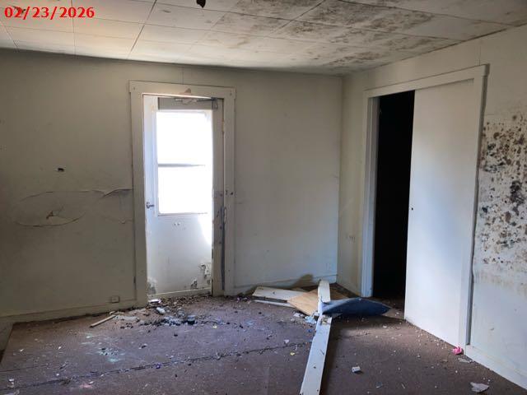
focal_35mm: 28
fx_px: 426
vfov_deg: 49.7
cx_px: 264
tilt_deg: -5.4
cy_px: 198
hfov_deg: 63.4
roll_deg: +0.1
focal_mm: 3.99
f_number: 1.8
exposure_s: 1/17
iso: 25
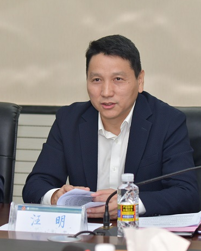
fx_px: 1235
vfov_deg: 11.6
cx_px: 101
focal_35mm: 166
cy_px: 125
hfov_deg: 9.3
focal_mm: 78
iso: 1100
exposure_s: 1/80
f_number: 4.5
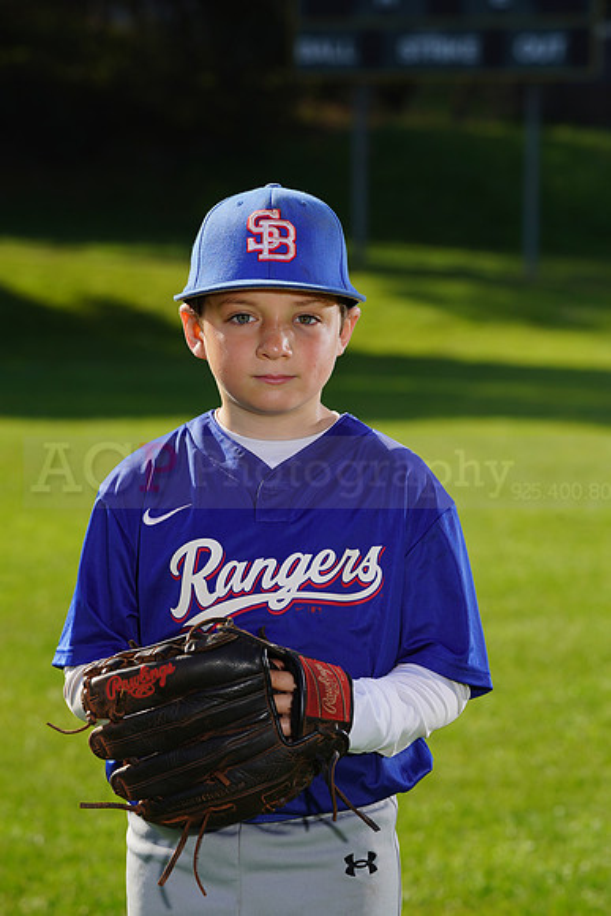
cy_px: 458
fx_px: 4656
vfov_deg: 11.2
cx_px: 306
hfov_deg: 7.5
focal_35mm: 183
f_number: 10
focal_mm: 183
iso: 100
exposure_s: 1/250
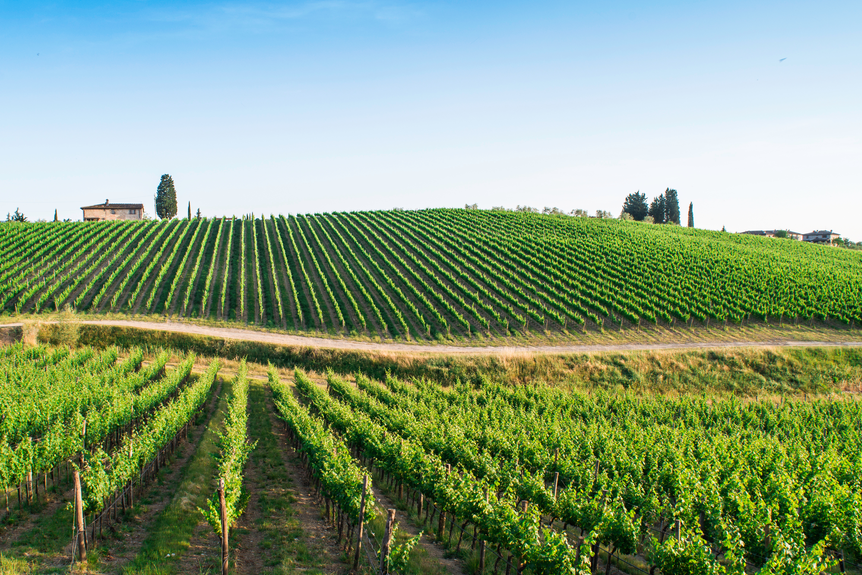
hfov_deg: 26.0
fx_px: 1868
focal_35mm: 78
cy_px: 335
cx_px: 377
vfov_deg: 17.5
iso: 160
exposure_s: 1/30
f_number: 5.6
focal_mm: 50
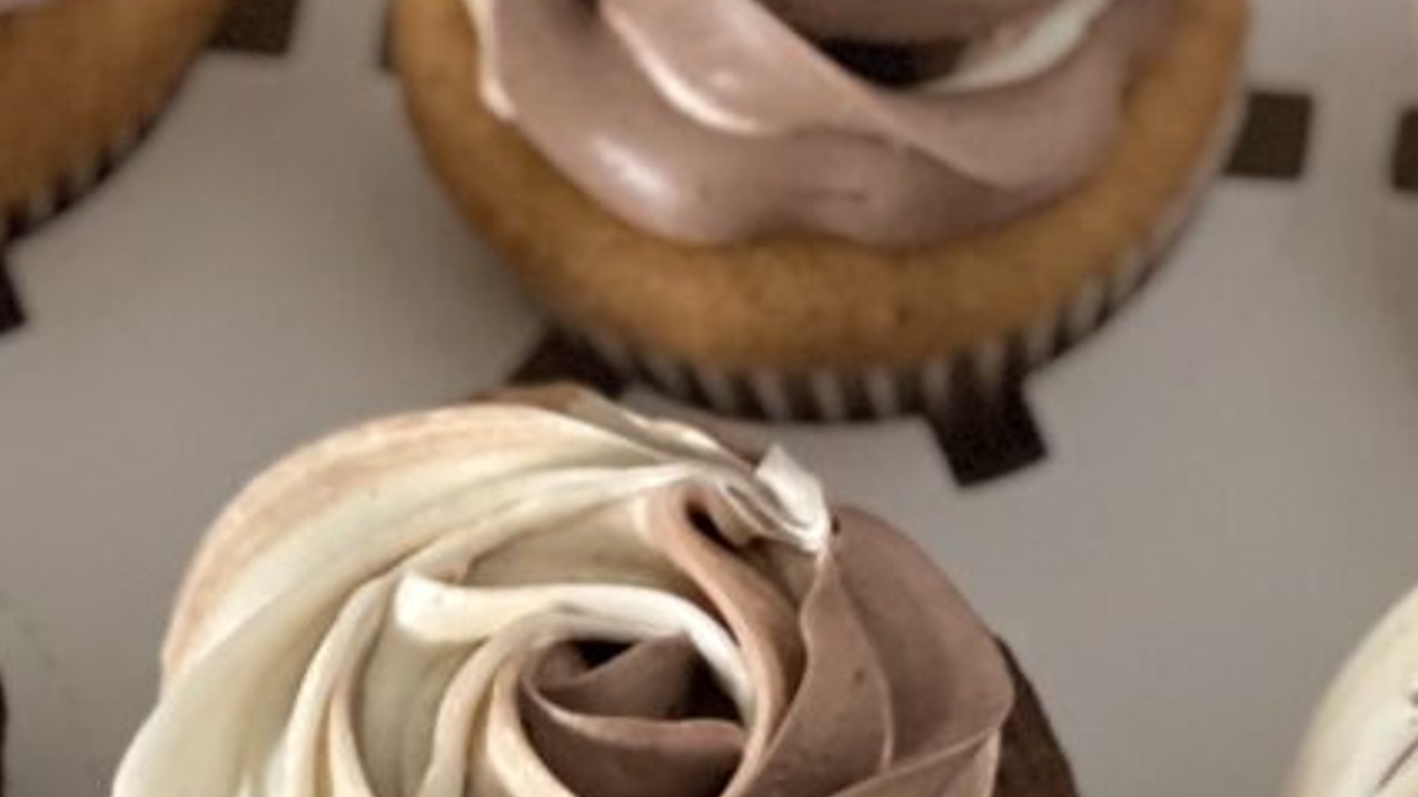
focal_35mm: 202
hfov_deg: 10.6
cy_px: 860
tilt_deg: -59.2
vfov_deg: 6.0
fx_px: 7595
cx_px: 1054
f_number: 2.8
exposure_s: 1/15
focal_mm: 9
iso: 800
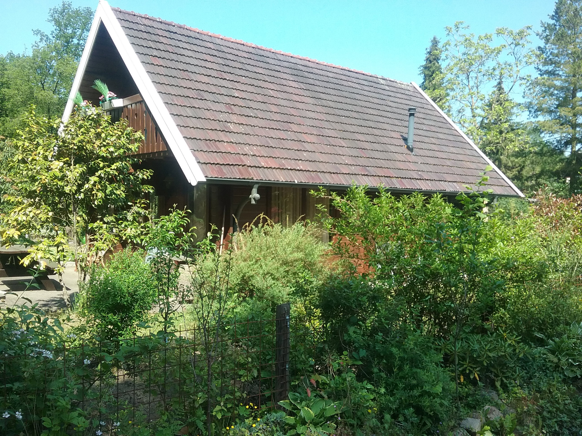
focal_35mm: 31
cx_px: 291
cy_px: 218
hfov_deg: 58.4
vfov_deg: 45.4
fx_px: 521
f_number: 2.2
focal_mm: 3.3
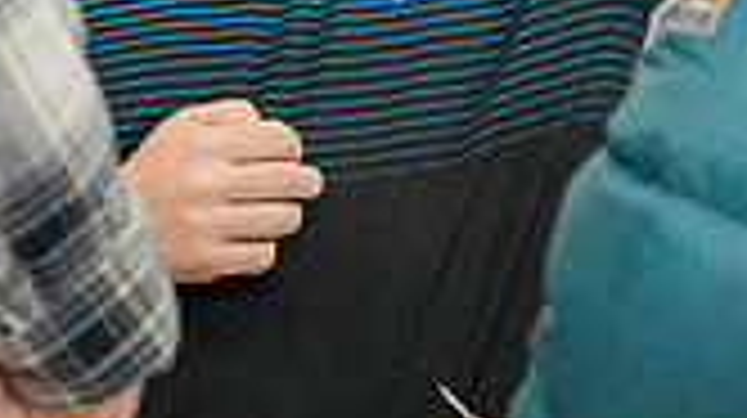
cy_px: -196
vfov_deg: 1.8
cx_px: 482
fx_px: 13634
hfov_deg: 3.1
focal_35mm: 689
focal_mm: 150
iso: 2500
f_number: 2.8
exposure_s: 1/400
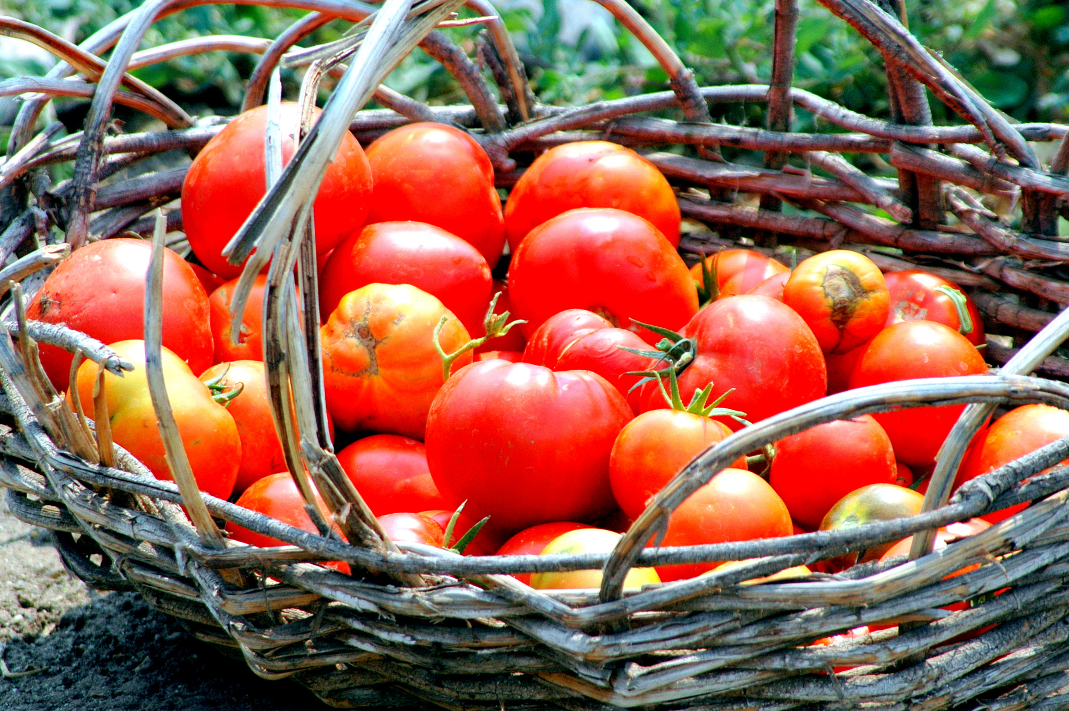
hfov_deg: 4.6
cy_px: 356
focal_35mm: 450
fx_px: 13351
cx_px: 534
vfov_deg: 3.1
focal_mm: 300
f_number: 6.3
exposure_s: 1/500
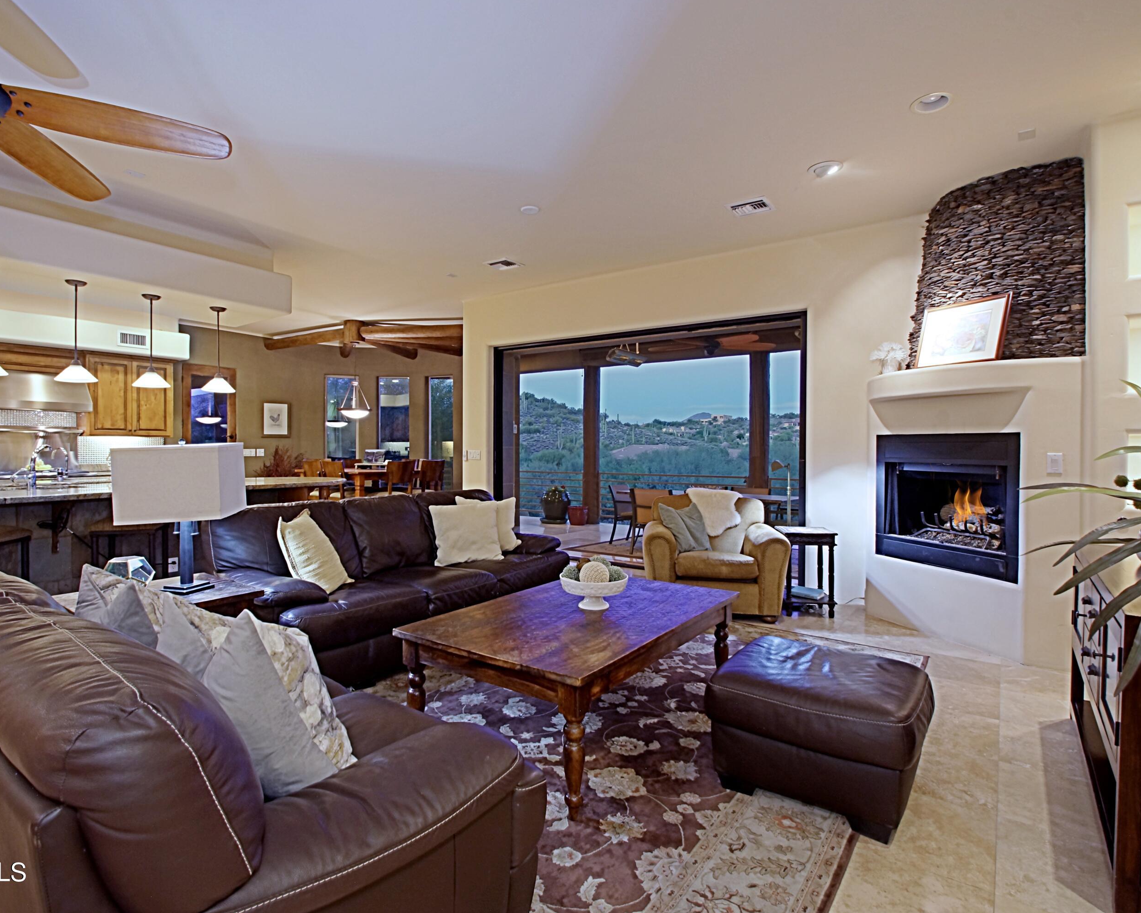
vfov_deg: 77.0
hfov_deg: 89.6
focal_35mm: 17
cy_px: 455
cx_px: 562
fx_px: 574
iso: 500
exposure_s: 1/60
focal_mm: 10
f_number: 4
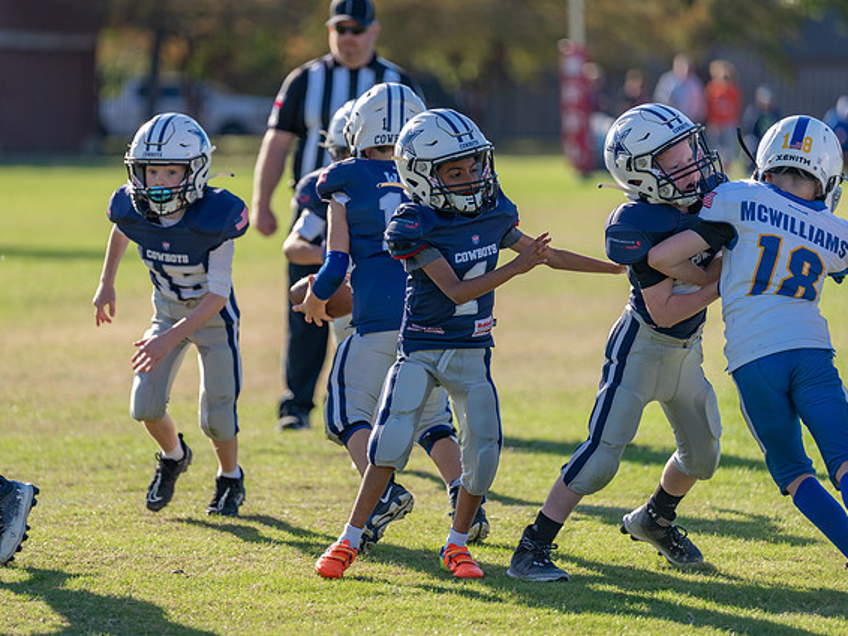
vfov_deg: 6.2
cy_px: 300
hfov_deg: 8.3
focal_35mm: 238
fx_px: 5833
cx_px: 357
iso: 100
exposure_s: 1/1250
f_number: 2.8
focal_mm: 200
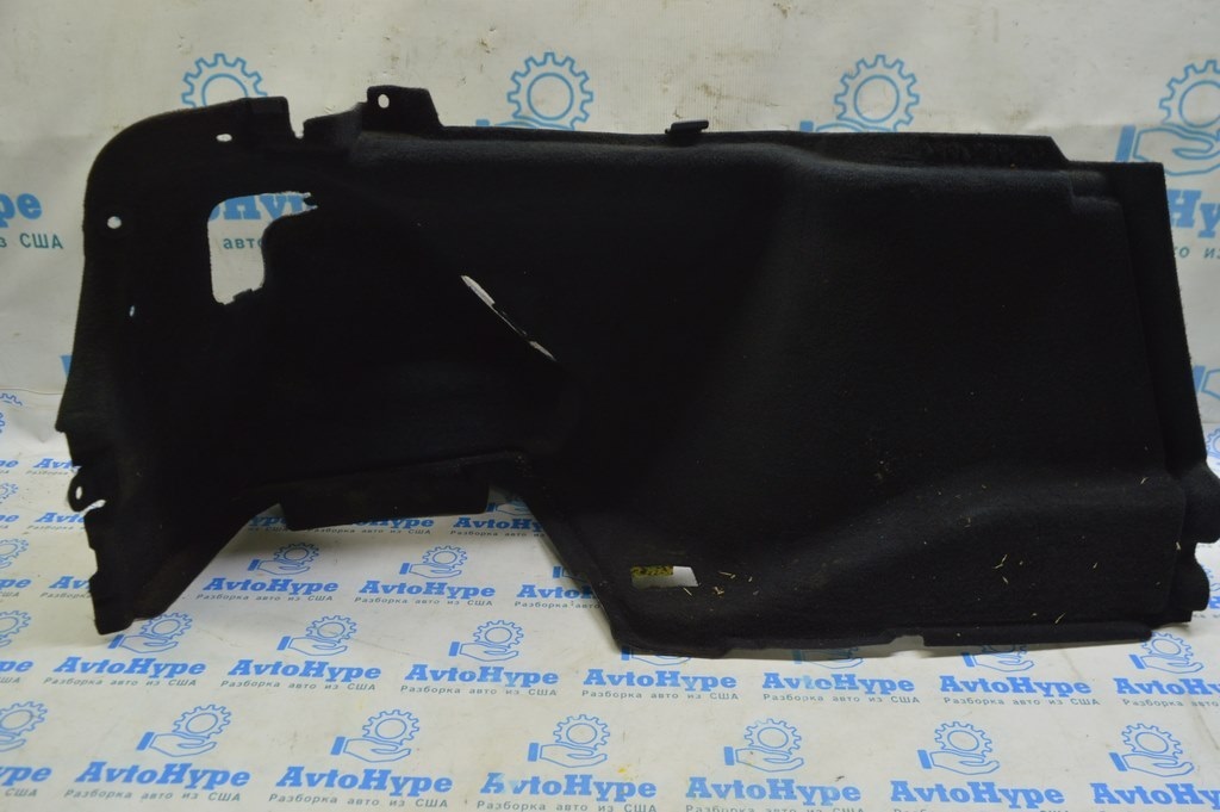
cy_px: 406
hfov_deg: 59.5
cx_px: 610
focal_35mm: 32
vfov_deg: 41.6
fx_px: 1067
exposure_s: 1/20
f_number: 5.6
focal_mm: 21
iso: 400
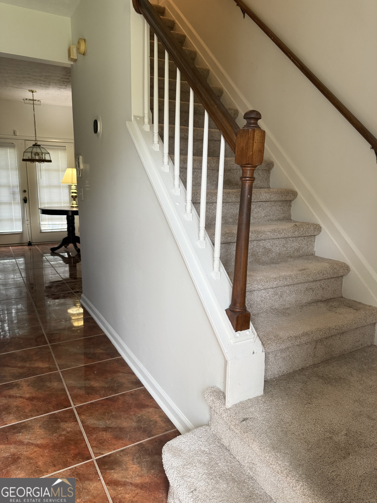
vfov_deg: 71.6
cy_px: 252
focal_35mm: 24
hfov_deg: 56.8
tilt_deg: -10.1
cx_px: 188
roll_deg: -1.0
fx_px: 349
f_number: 1.78
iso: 200
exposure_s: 1/60
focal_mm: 6.76
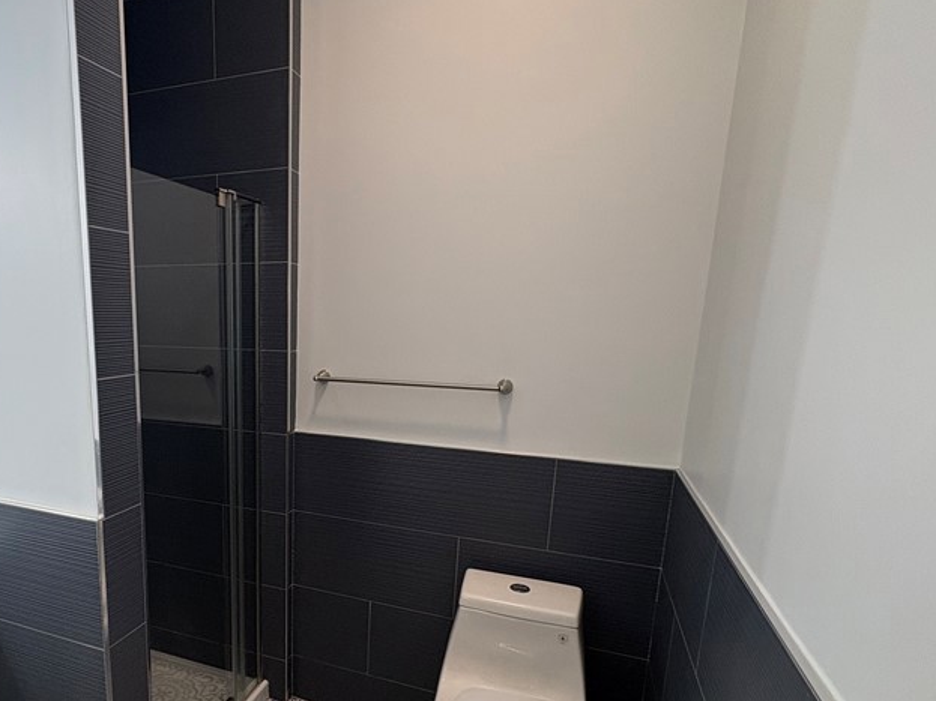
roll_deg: -0.4
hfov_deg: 71.1
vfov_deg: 58.1
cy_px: 438
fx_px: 622
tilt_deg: -11.8
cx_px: 290
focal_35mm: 23
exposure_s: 1/120
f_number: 2.2
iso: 200
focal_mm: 2.22
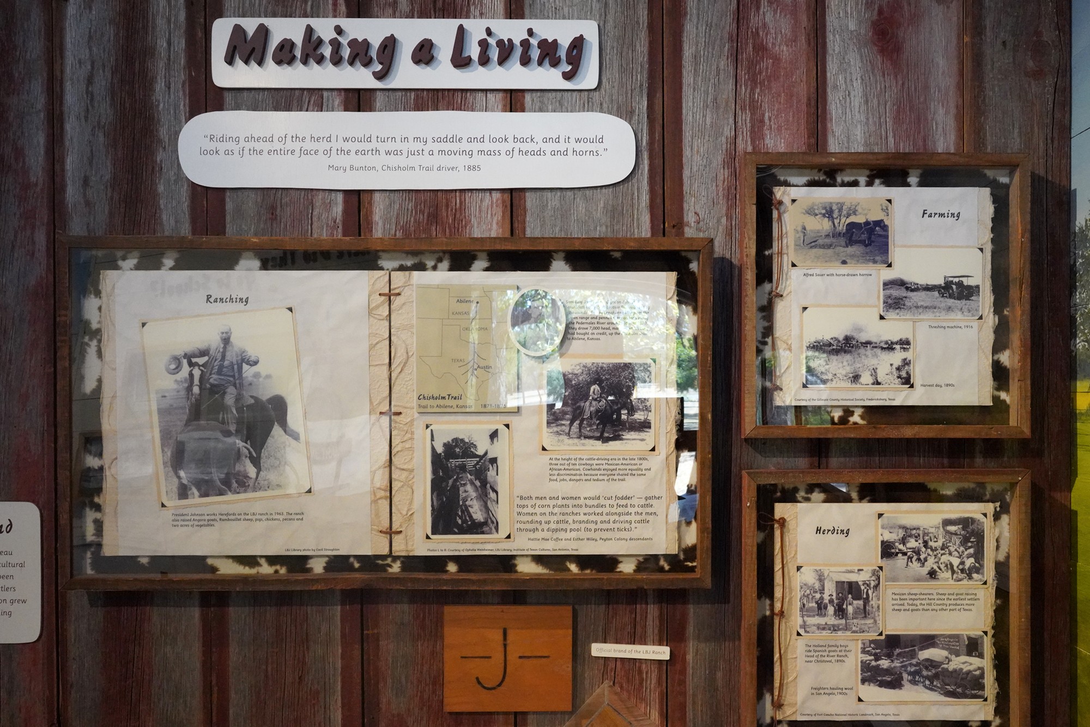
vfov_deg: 41.1
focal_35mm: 32
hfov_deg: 58.7
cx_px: 545
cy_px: 364
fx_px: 969
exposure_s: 1/100
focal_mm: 32
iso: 10000
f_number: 14
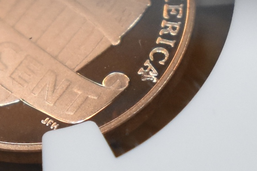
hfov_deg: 43.6
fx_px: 321
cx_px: 128
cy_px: 86
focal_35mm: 45
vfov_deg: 29.9
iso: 800
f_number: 2.8
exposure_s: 1/800
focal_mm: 30
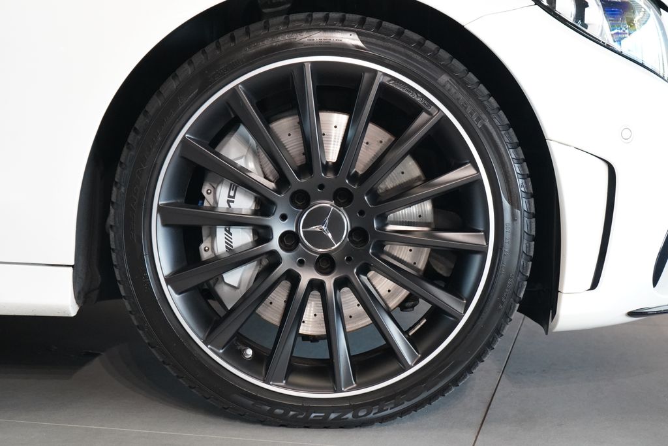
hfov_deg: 31.4
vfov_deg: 21.2
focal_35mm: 64
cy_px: 223
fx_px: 1188
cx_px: 334
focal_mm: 64
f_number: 5.6
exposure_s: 1/160
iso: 8000
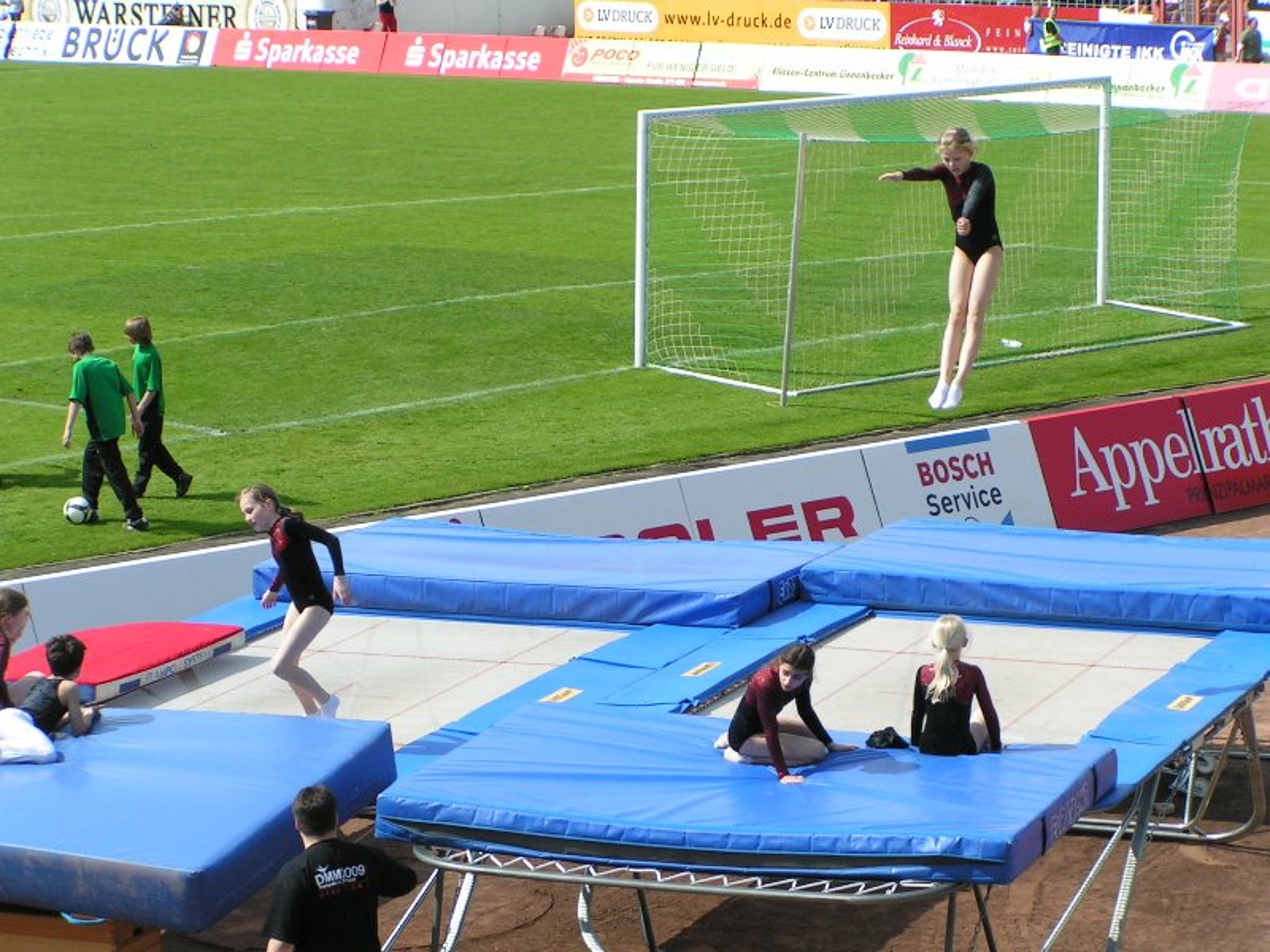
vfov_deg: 12.5
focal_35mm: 119
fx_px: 4366
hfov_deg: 16.6
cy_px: 476
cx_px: 635
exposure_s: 1/400
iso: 50
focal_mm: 18.2
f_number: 5.6
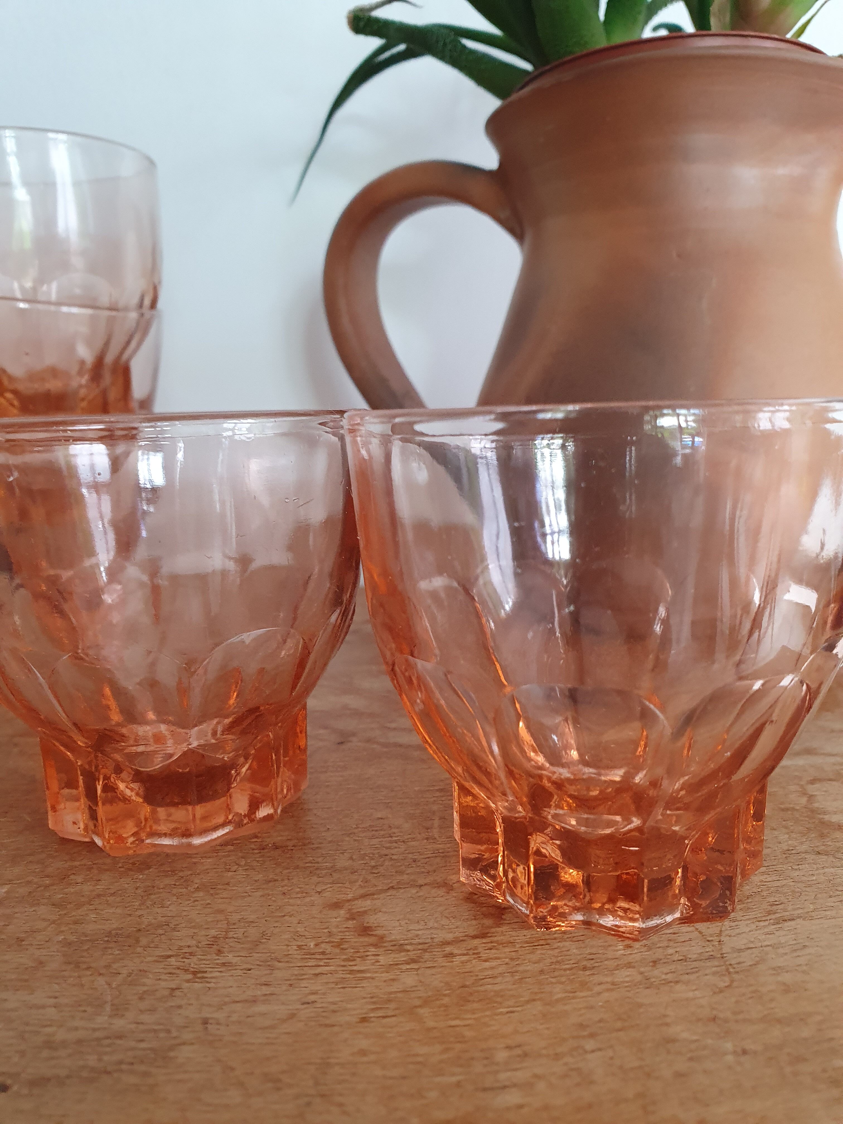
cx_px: 422
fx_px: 844
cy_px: 562
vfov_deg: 67.3
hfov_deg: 53.1
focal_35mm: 26
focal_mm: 4.32
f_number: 2.4
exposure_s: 1/50
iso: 320
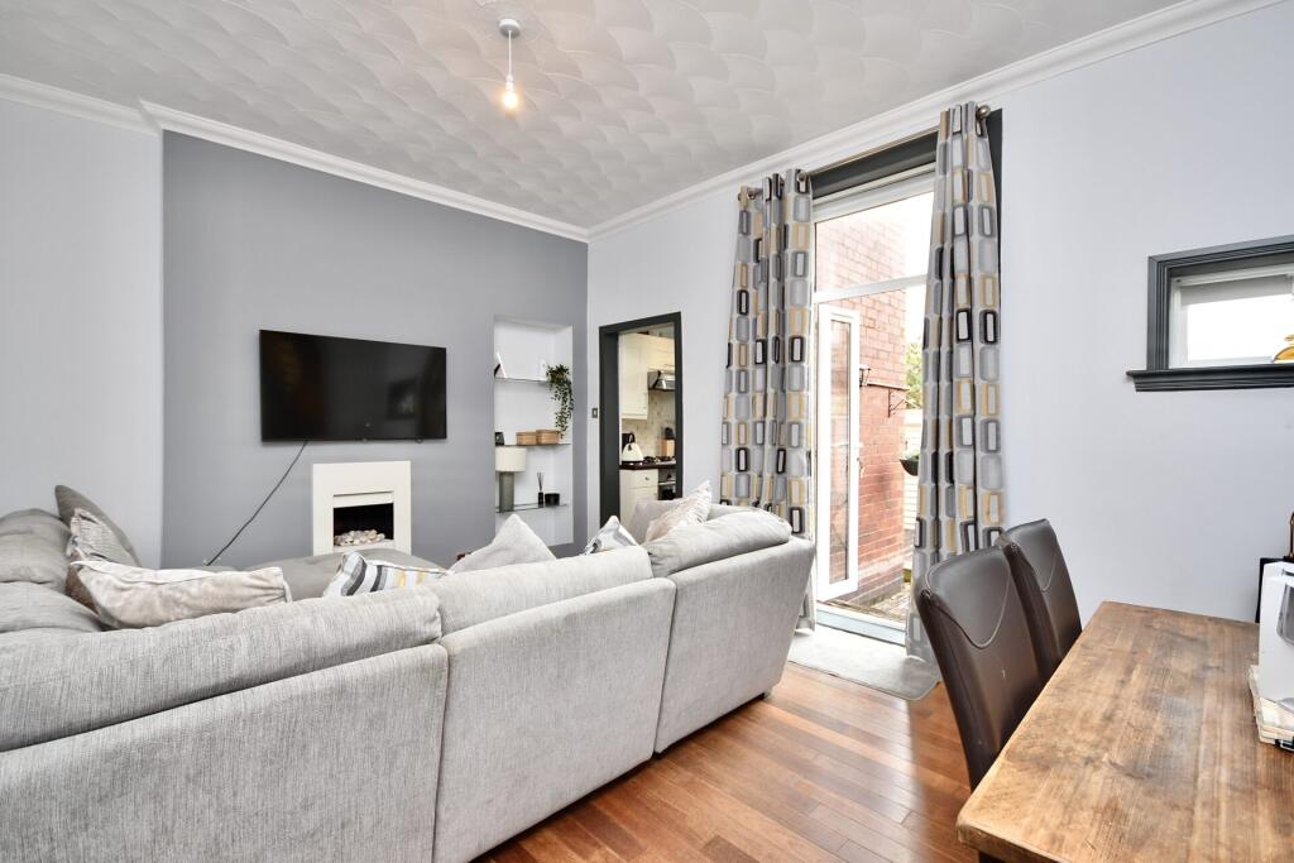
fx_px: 539
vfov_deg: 77.3
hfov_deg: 100.4
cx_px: 647
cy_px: 432
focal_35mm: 15
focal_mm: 10
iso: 450
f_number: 4
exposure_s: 1/60
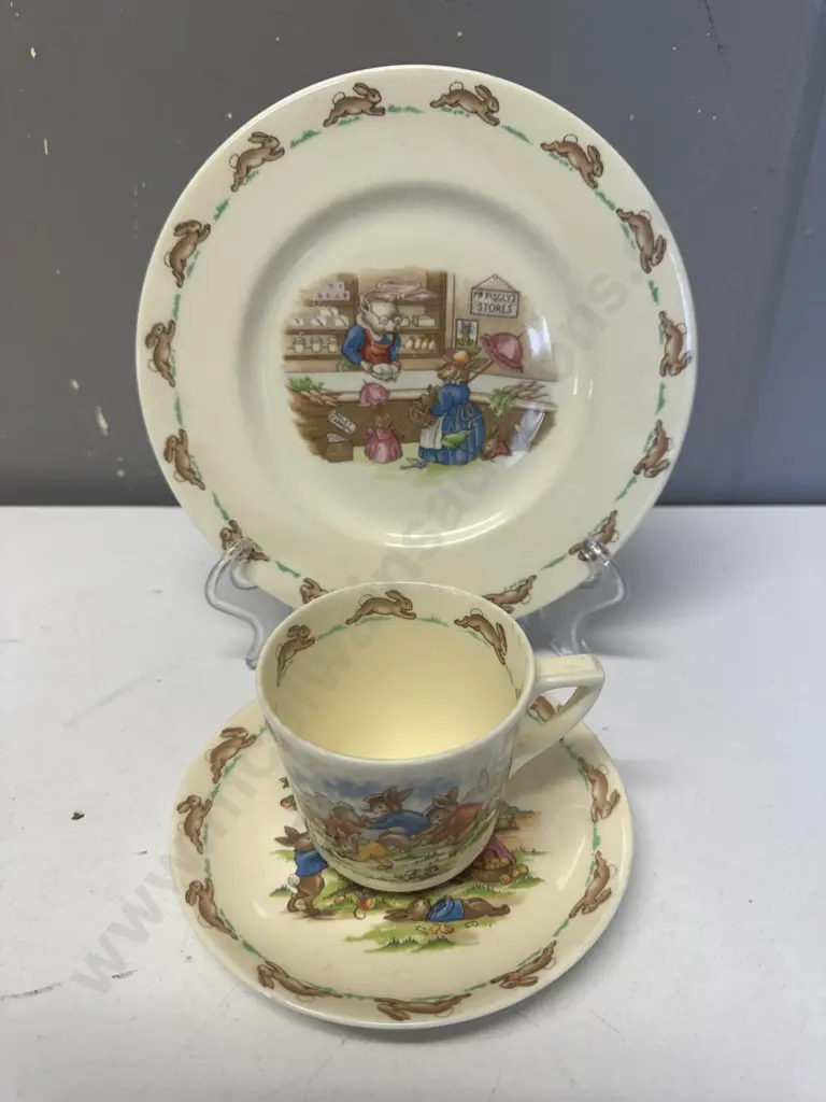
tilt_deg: -32.3
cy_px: 551
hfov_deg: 56.8
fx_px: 764
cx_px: 413
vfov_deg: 71.6
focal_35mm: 24
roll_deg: +0.4
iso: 64
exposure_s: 1/100
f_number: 1.78
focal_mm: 6.86
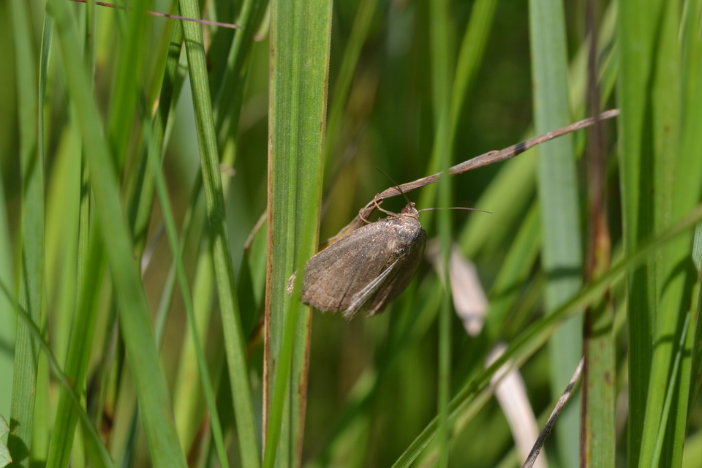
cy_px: 234
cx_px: 351
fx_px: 5411
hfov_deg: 7.4
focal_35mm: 278
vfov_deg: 5.0
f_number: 8
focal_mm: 185
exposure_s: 1/250
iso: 280
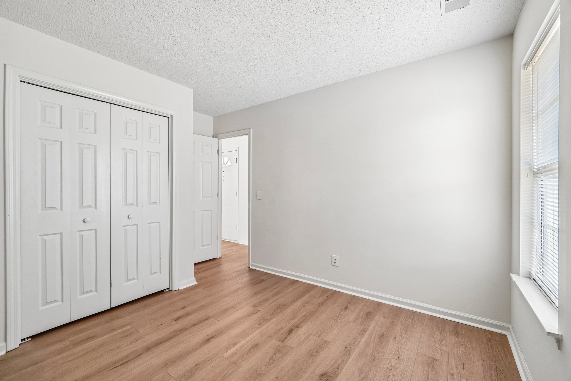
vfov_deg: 77.3
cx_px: 286
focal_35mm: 15
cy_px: 190
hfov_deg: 100.4
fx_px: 238
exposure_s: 1/6
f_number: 8
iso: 400
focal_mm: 10
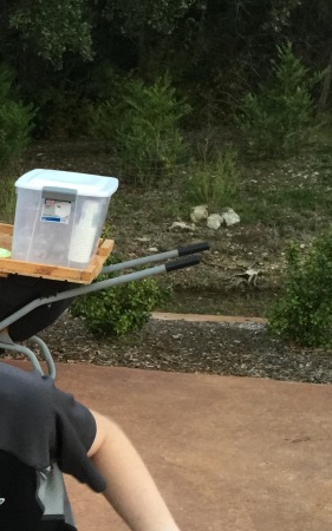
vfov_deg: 28.9
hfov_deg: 16.0
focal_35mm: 70
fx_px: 1014
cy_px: 399
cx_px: -248
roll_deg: +3.6
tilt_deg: -17.2
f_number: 2.2
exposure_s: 1/30
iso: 50
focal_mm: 4.15
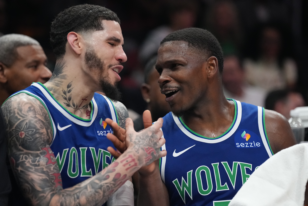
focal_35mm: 172
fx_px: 1471
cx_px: 154
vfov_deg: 8.0
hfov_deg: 11.9
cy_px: 103
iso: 6400
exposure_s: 1/4000
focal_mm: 115
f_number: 2
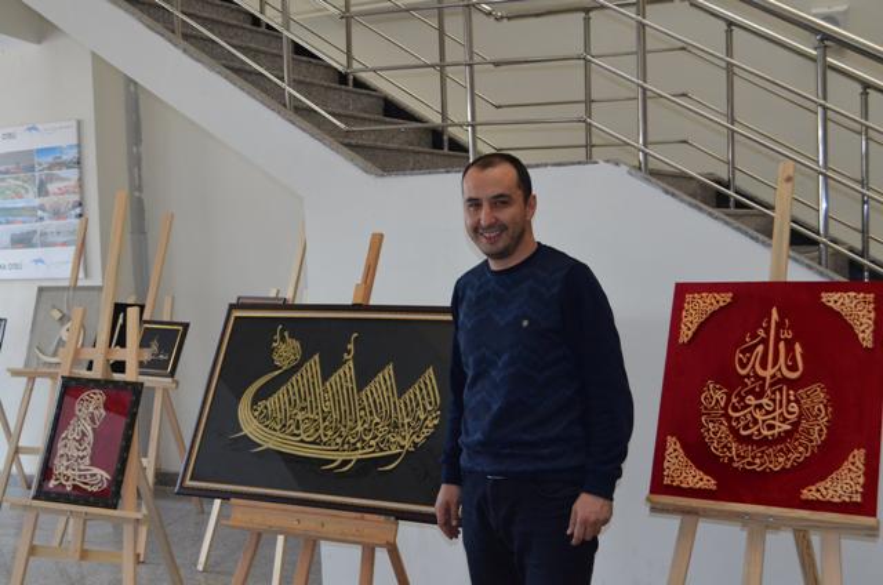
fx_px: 1102
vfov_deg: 29.7
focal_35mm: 45
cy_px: 292
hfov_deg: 43.7
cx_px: 442
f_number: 4.5
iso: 1600
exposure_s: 1/60
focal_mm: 30
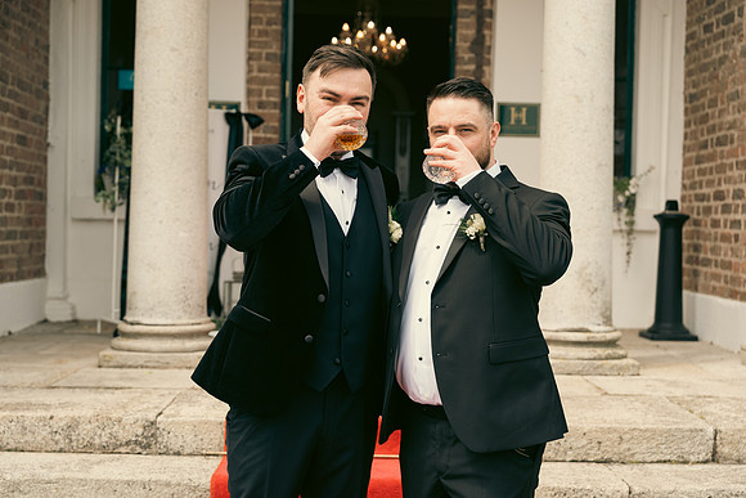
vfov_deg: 27.5
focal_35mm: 49
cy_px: 249
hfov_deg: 40.3
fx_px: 1016
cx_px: 373
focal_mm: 49
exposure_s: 1/1250
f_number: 3.5
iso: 250
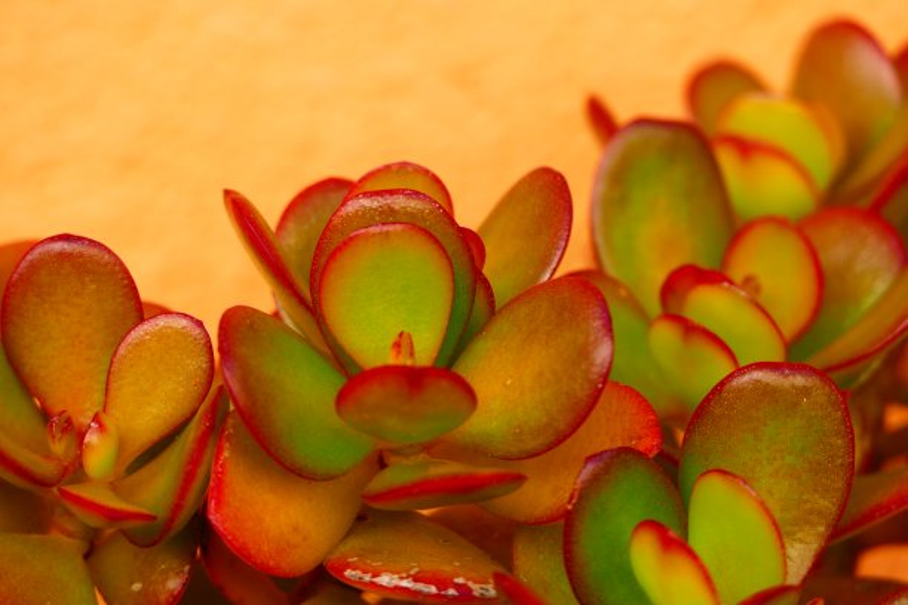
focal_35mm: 400
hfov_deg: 5.2
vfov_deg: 3.4
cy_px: 302
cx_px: 454
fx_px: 10088
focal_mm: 146
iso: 125
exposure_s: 1/200
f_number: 4
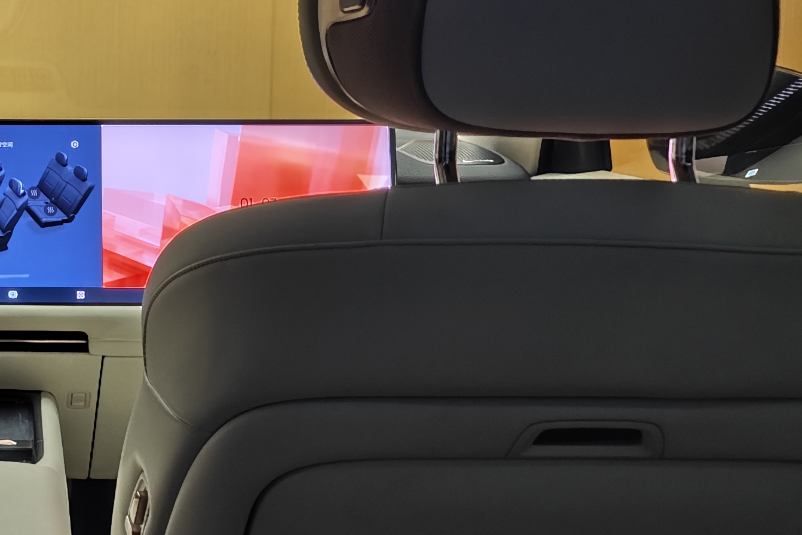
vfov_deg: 18.6
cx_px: -58
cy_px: 194
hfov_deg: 25.8
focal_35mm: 73
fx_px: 1626
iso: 640
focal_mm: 8.7
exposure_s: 1/40
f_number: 1.9
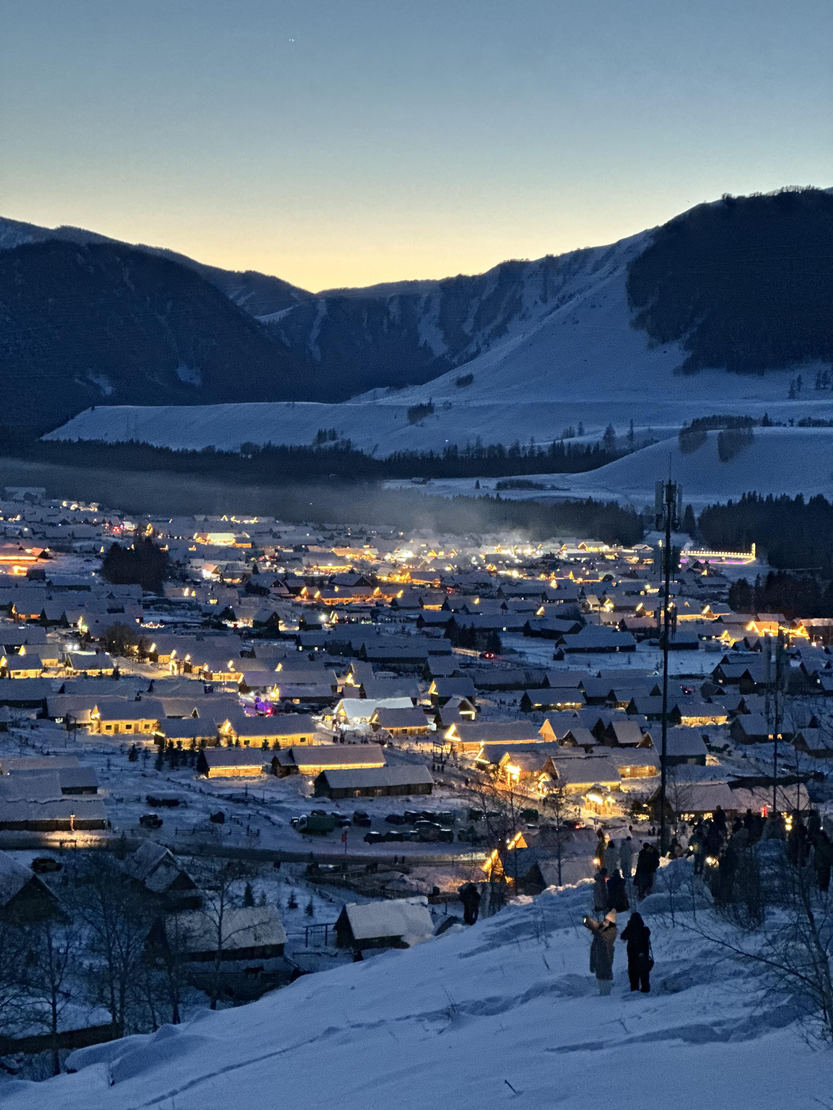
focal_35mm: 77
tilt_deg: -3.3
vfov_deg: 25.3
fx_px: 2471
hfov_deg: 19.1
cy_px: 555
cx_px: 416
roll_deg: -2.2
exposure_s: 1/14
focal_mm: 9
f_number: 2.8
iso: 640
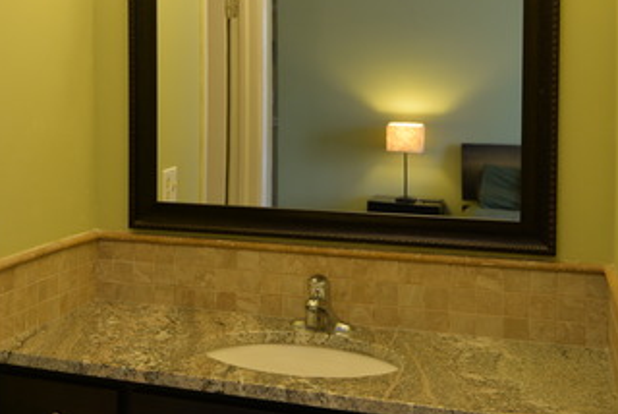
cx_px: 42
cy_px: 127
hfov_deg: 31.5
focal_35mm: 60
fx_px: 1031
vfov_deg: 22.5
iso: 400
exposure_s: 1/60
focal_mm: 30
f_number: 4
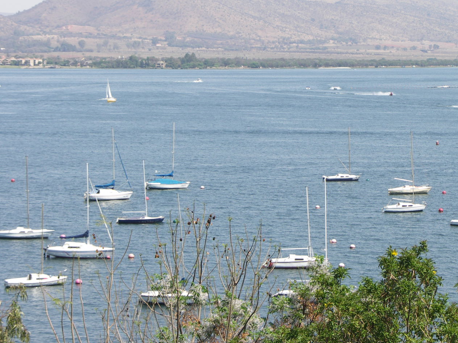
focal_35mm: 141
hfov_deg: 14.0
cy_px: 118
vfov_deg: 10.5
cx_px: 296
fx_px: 1866
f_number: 4.5
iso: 50
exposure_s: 1/320
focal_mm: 24.1
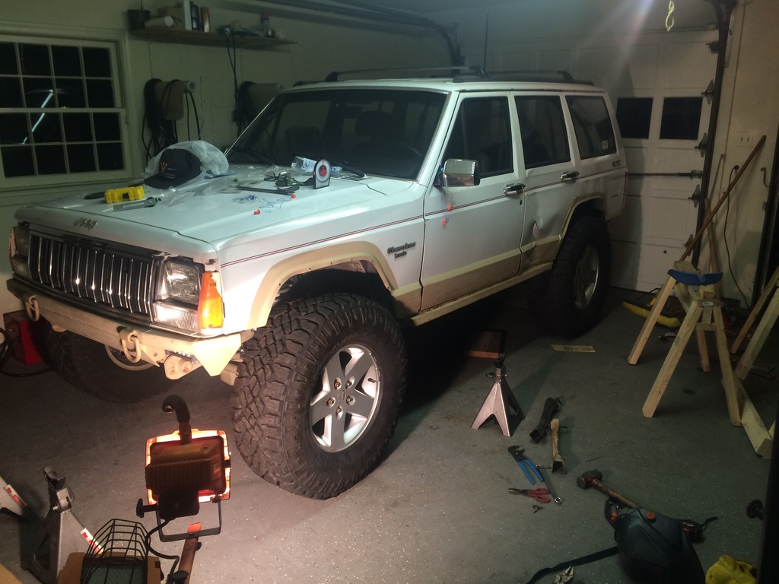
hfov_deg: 61.7
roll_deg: +1.0
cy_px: 292
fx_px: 653
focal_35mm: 29
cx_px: 390
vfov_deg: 48.2
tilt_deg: -16.8
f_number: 2.2
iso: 64
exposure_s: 1/30
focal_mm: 4.15
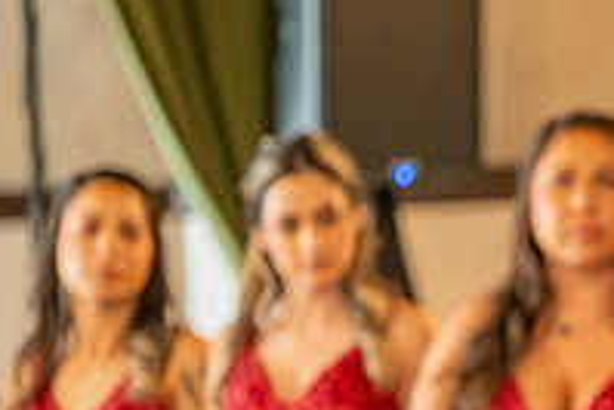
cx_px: 892
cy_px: 371
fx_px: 5957
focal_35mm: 349
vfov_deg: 3.9
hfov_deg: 5.8
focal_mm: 120
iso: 1600
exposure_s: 1/125
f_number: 2.8
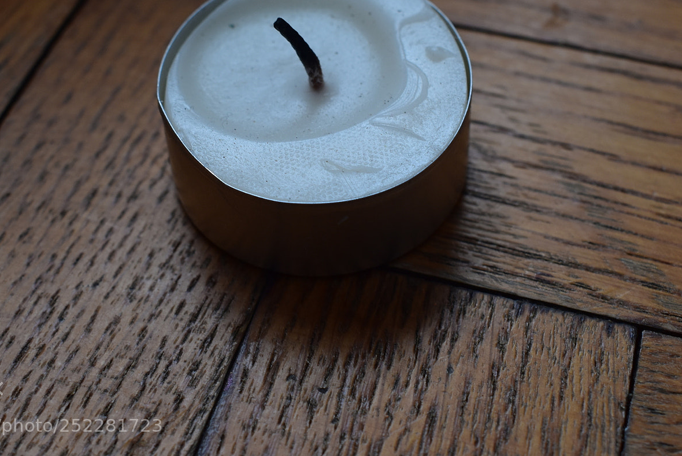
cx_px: 322
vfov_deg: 22.2
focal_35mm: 61
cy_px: 162
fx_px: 1156
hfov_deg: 32.9
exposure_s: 1/40
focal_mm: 30
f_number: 7.1
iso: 400
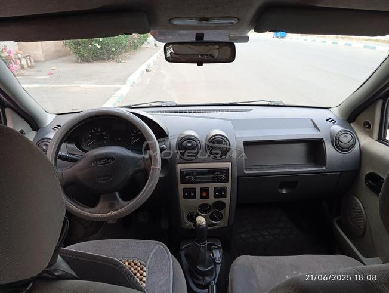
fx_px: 315
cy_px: 146
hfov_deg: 63.4
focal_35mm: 28
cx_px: 194
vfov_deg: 49.9
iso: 259
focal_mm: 4.22
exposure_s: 1/100
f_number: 1.8
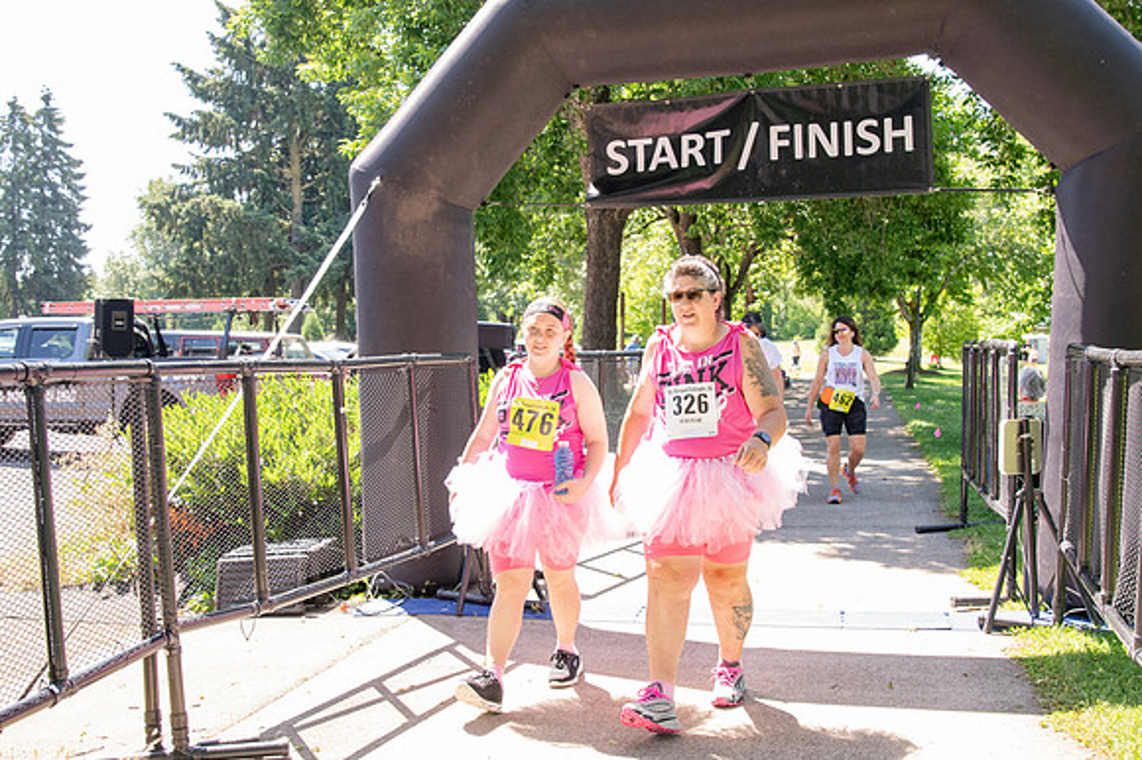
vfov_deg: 36.8
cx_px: 571
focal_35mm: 36
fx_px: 1141
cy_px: 380
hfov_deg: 53.2
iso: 500
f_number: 4
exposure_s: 1/400
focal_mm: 24
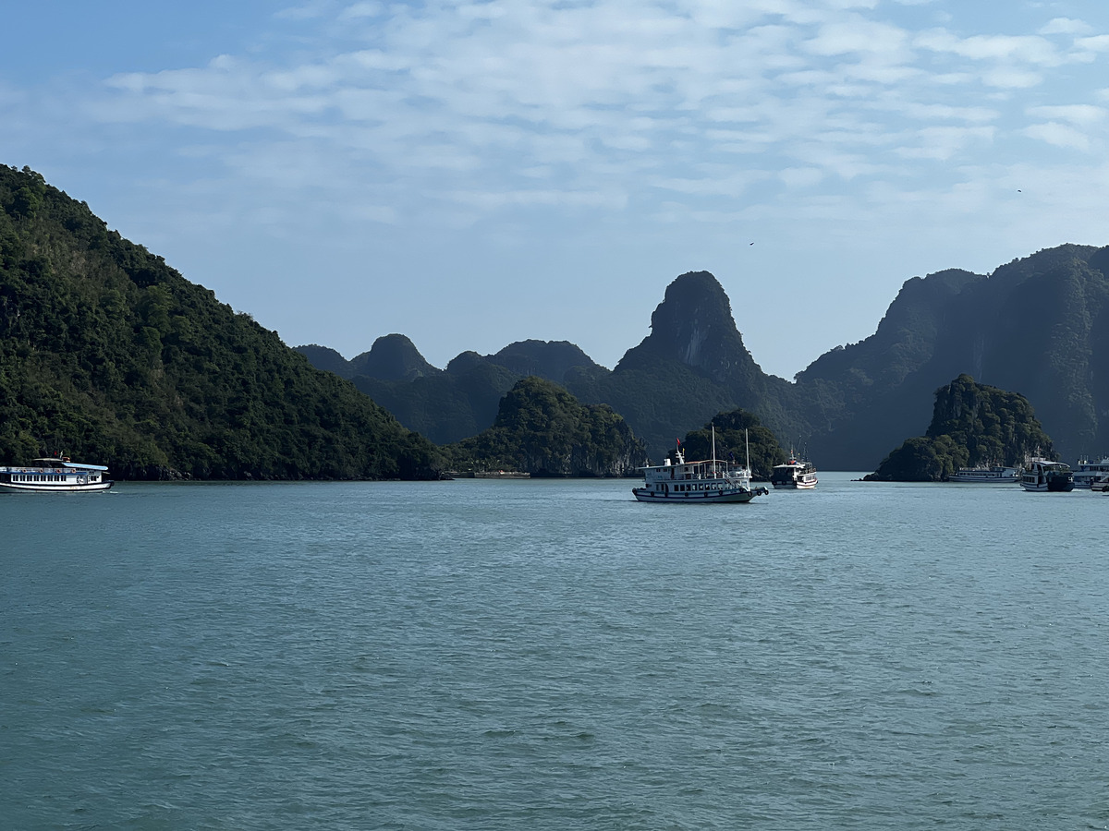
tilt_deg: +1.9
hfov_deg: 25.3
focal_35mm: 77
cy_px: 416
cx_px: 554
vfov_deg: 19.1
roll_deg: +0.0
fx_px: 2467
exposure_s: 1/1393
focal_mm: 9
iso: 32
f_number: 2.8
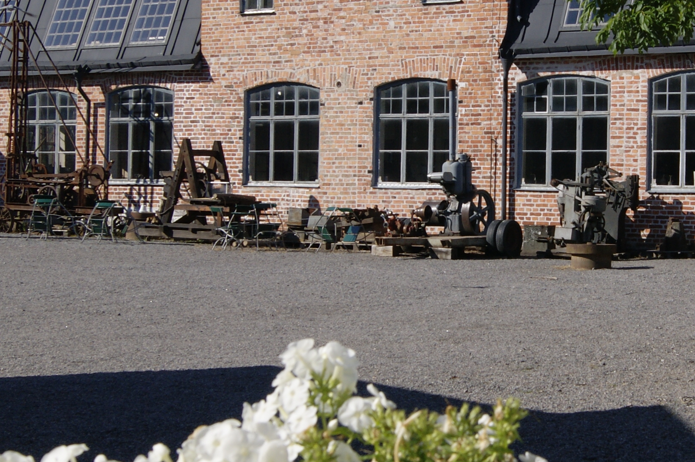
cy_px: 203
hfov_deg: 24.0
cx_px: 506
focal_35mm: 84
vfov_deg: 16.2
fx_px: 1620
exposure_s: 1/250
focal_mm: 20
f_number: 10
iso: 100
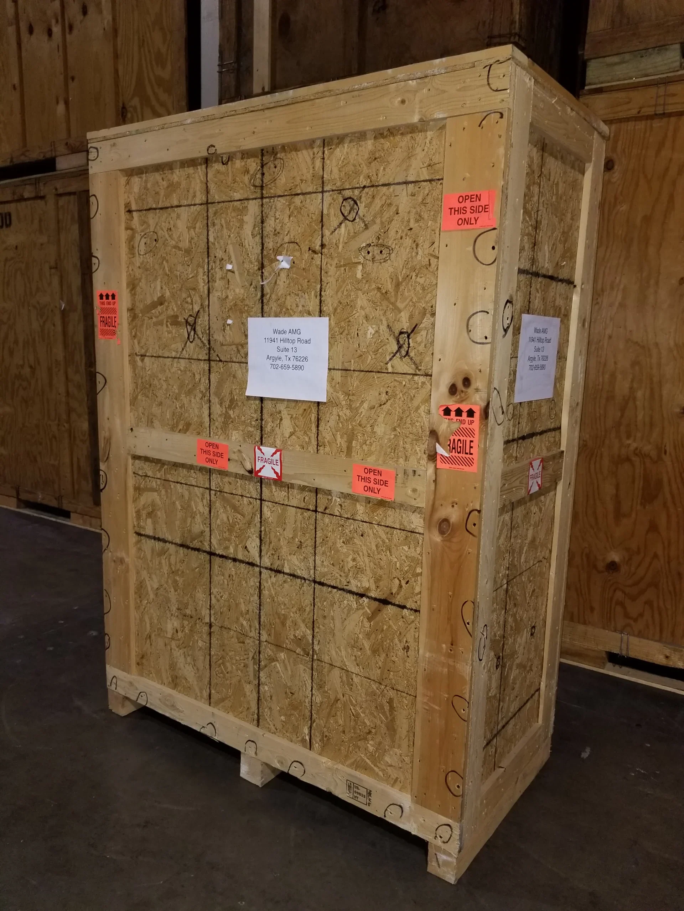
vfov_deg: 67.3
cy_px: 456
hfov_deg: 53.1
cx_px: 342
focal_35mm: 26
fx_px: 685
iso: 125
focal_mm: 4.3
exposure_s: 1/15
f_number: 1.7
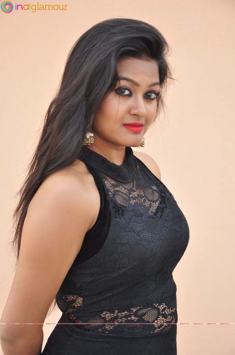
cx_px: 118
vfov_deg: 20.6
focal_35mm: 99
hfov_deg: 13.8
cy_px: 178
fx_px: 972
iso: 400
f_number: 6.3
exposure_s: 1/125
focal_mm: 66
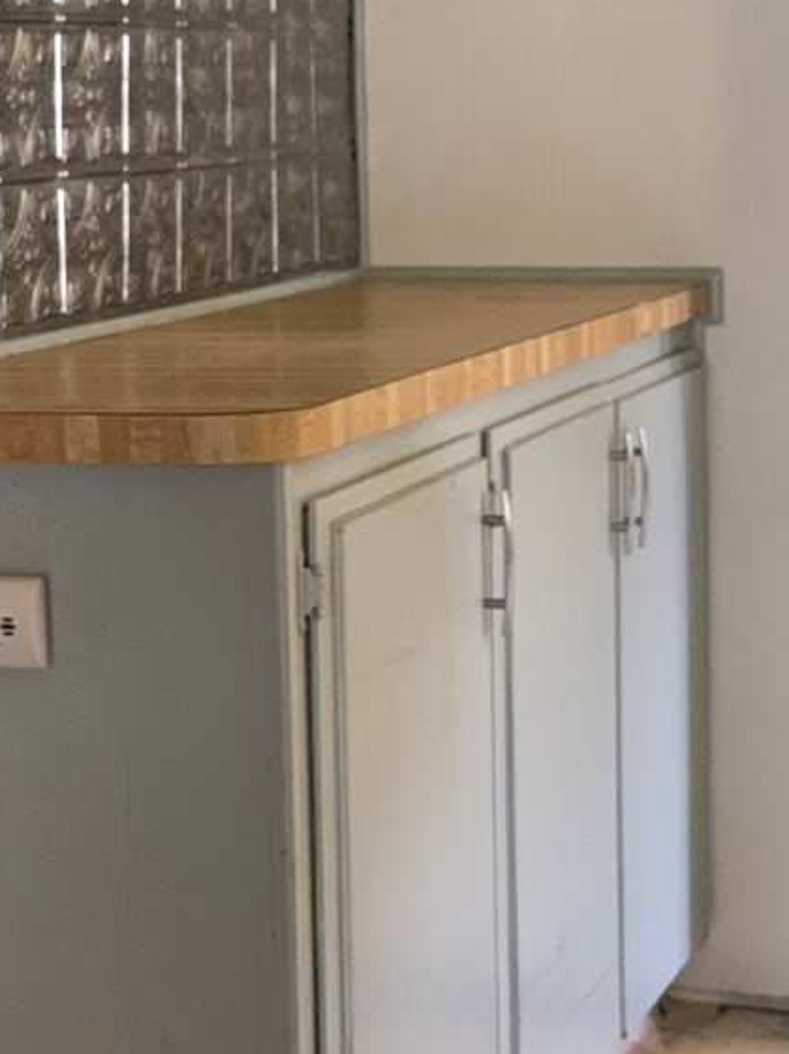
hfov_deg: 15.5
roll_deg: +0.5
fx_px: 2890
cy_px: 366
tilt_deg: -5.5
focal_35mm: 95
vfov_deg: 20.6
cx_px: 445
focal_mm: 6
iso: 250
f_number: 2.4
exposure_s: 1/60
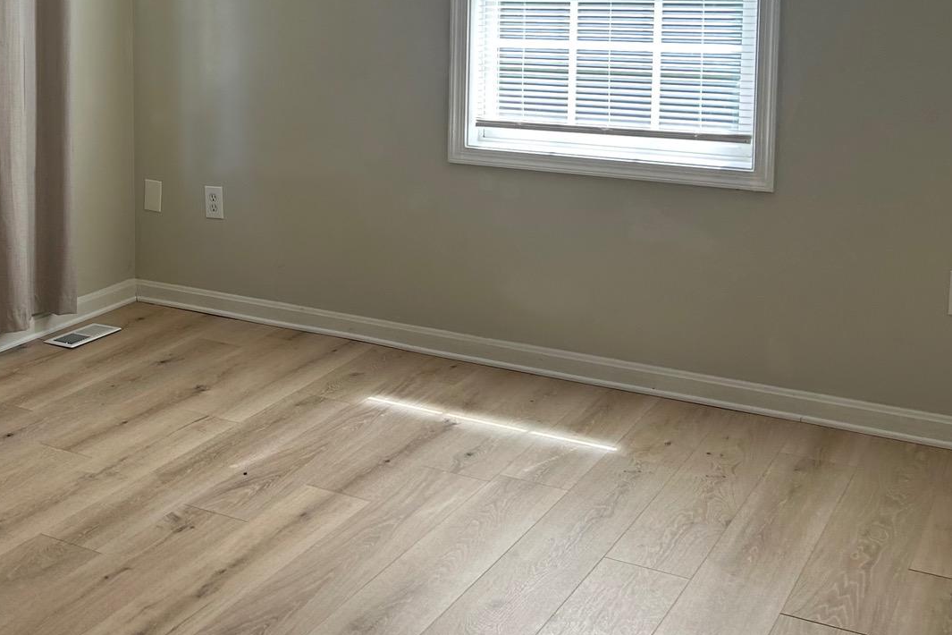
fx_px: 1375
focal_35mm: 52
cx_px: 106
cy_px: 80
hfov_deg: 36.0
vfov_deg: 25.3
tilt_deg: -3.8
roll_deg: +1.6
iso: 50
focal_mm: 5.7
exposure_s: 1/226
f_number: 1.5
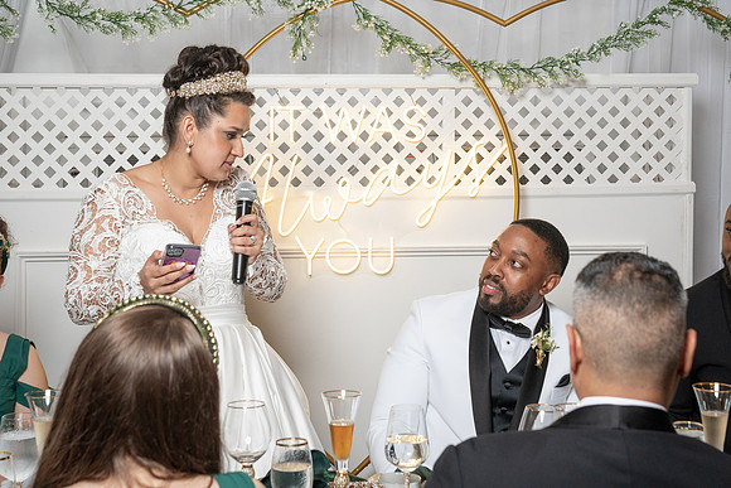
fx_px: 1337
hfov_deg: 30.6
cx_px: 368
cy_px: 163
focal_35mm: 66
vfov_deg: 20.6
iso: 1000
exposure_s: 1/200
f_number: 5.6
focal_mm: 49
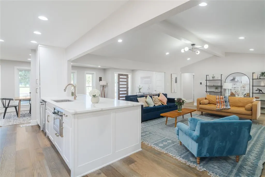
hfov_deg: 90.0
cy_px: 88
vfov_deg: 67.3
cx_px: 132
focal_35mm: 18
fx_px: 132
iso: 400
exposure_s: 1/30
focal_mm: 18
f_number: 7.1
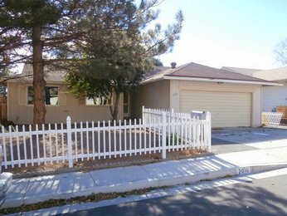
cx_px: 144
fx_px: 249
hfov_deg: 59.9
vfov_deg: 46.8
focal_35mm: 30
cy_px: 108
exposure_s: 1/320
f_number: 3.5
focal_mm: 5.36
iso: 100
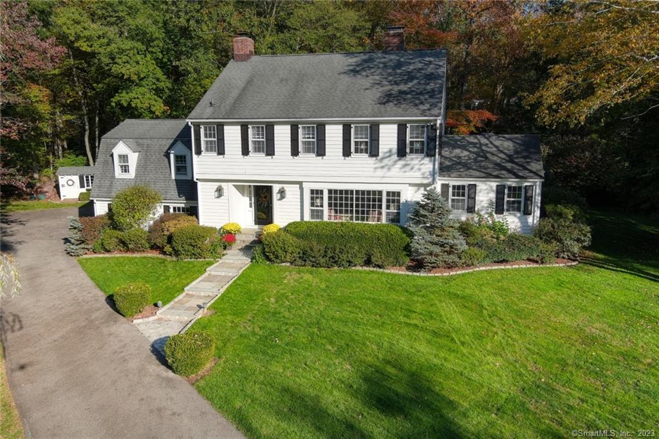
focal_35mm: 29
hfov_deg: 63.7
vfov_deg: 44.9
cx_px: 330
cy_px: 220
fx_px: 531
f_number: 2.8
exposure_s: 1/376
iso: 105
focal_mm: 10.6
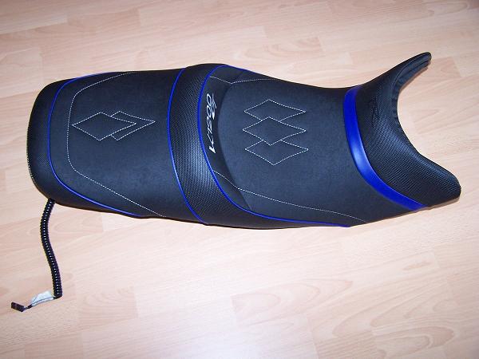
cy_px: 180
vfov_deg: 37.7
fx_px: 526
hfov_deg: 49.0
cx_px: 240
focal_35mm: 38
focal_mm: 6.3
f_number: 2.8
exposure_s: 1/60
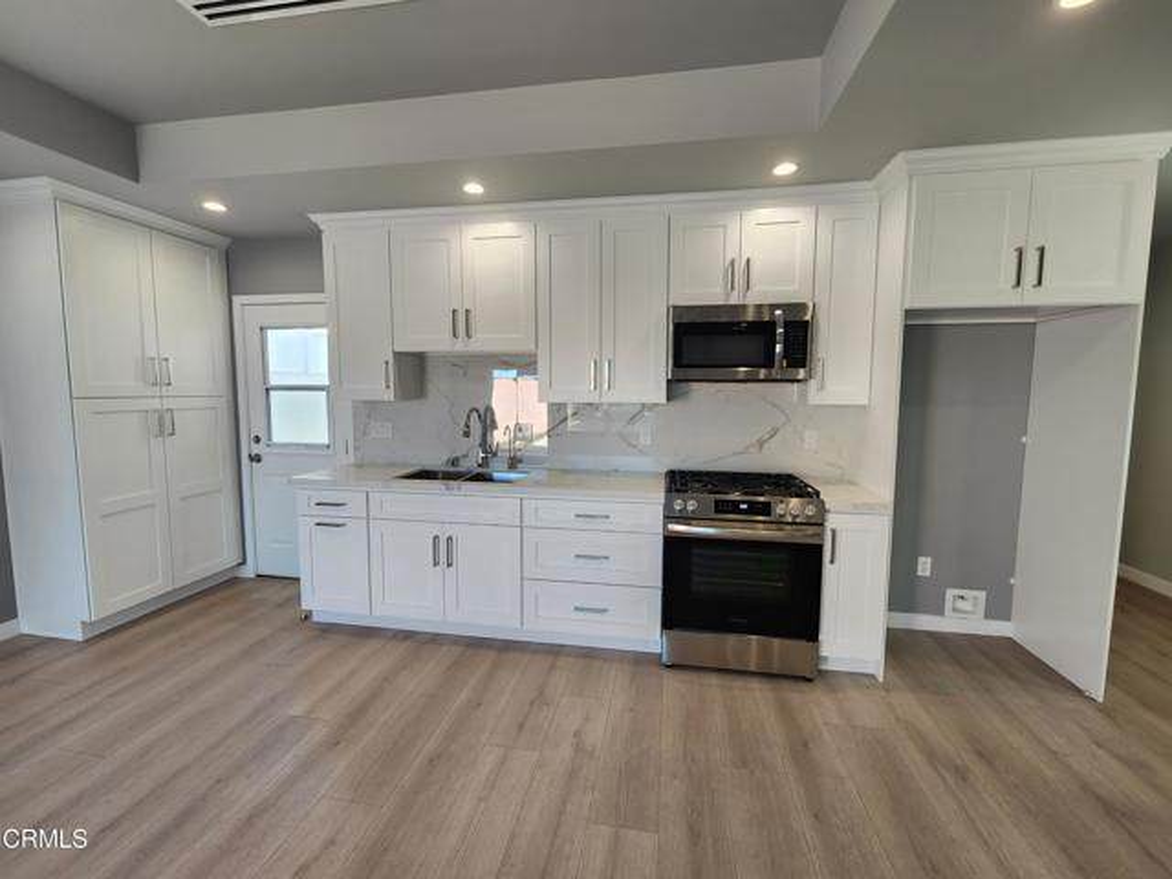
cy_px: 440
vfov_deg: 89.9
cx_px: 586
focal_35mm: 13
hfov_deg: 106.2
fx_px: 440
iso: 50
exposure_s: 1/60
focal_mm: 2.2
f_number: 2.2
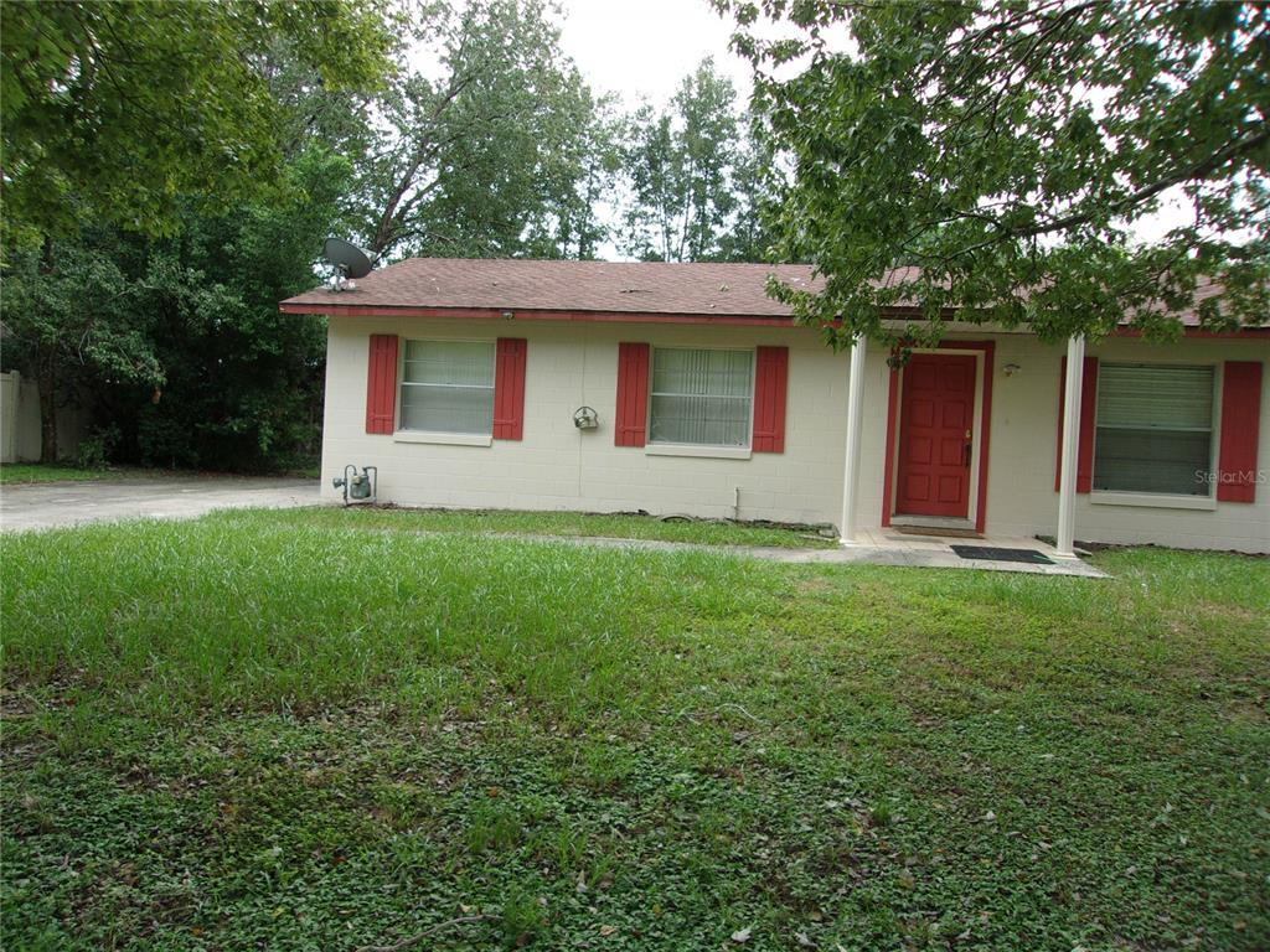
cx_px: 635
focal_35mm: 27
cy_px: 476
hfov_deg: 65.3
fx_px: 991
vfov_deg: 51.4
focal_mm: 4.9
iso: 80
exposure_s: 1/300
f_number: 3
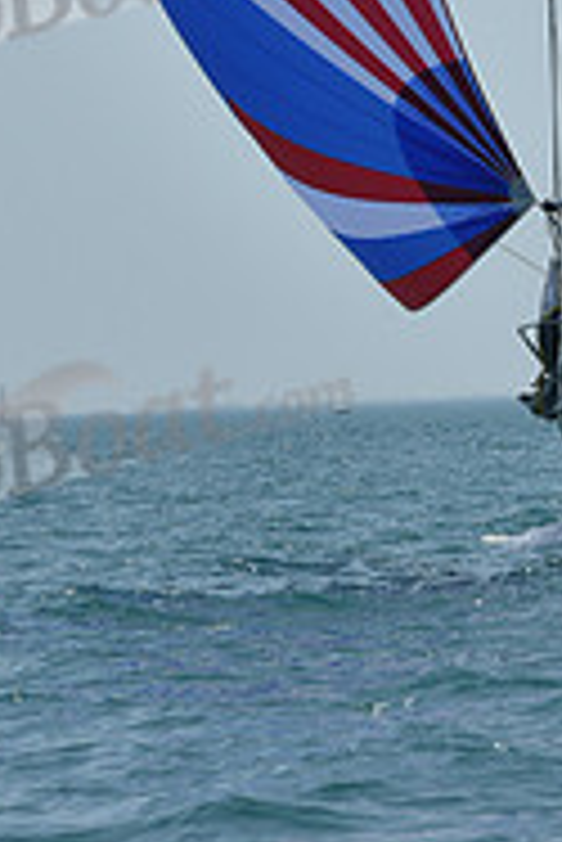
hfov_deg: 2.7
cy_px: -297
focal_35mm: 511
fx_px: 11943
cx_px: 587
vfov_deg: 4.0
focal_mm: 165
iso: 250
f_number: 10
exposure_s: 1/1250
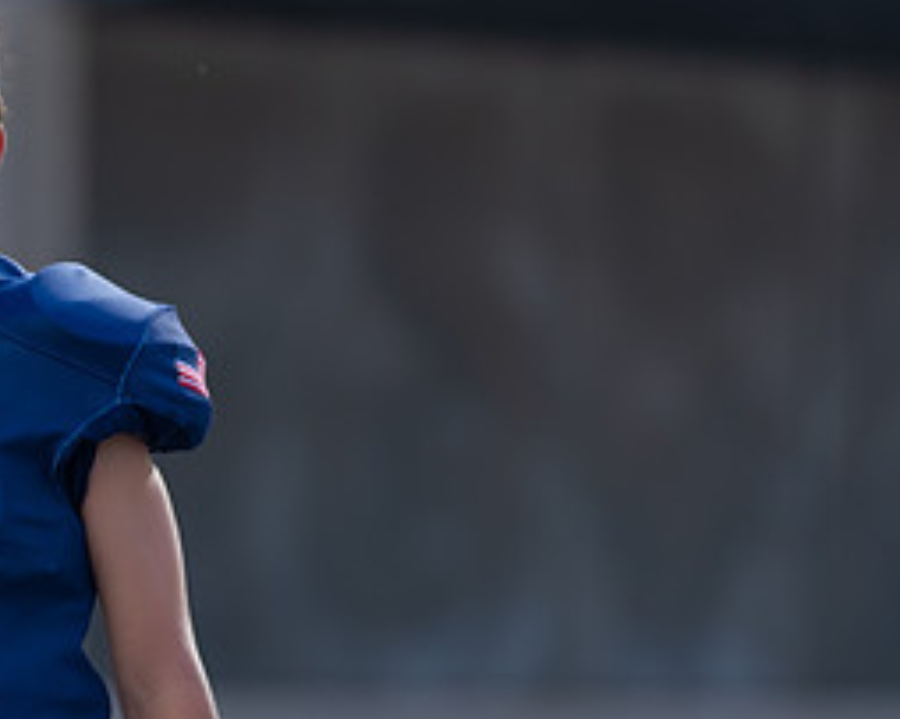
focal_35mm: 385
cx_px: -18
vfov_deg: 4.0
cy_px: 523
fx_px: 10251
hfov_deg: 5.0
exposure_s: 1/500
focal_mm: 161
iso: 100
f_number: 2.8
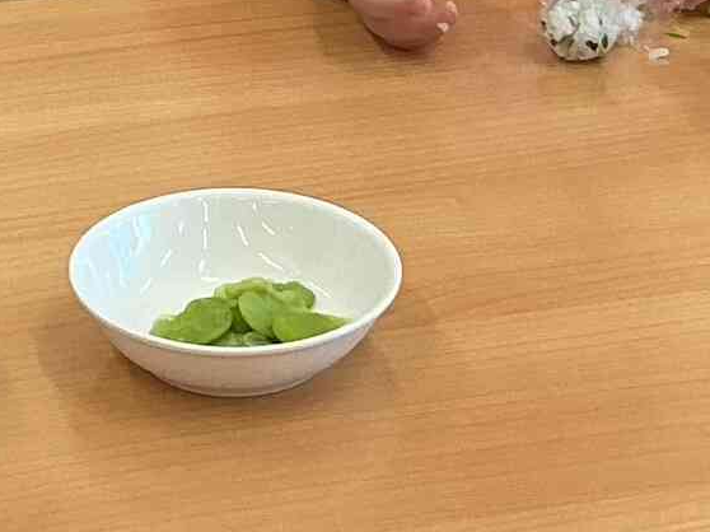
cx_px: 288
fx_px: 3198
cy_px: -225
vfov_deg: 9.3
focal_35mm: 156
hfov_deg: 12.7
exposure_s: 1/120
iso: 40
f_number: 1.8
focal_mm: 3
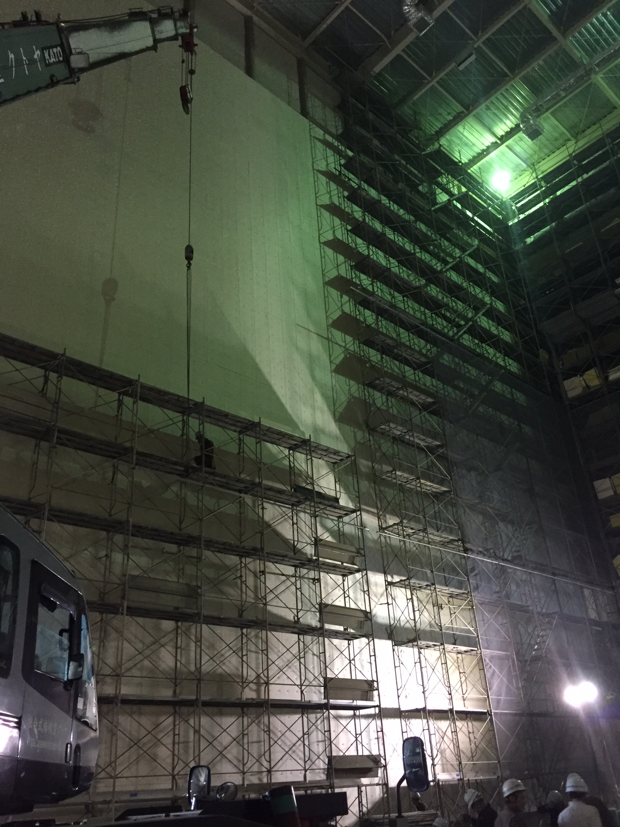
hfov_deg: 48.2
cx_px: 310
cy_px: 414
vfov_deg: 61.7
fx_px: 693
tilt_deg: +27.9
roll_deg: +3.0
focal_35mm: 29
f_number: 2.2
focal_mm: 4.15
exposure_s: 1/20
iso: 250
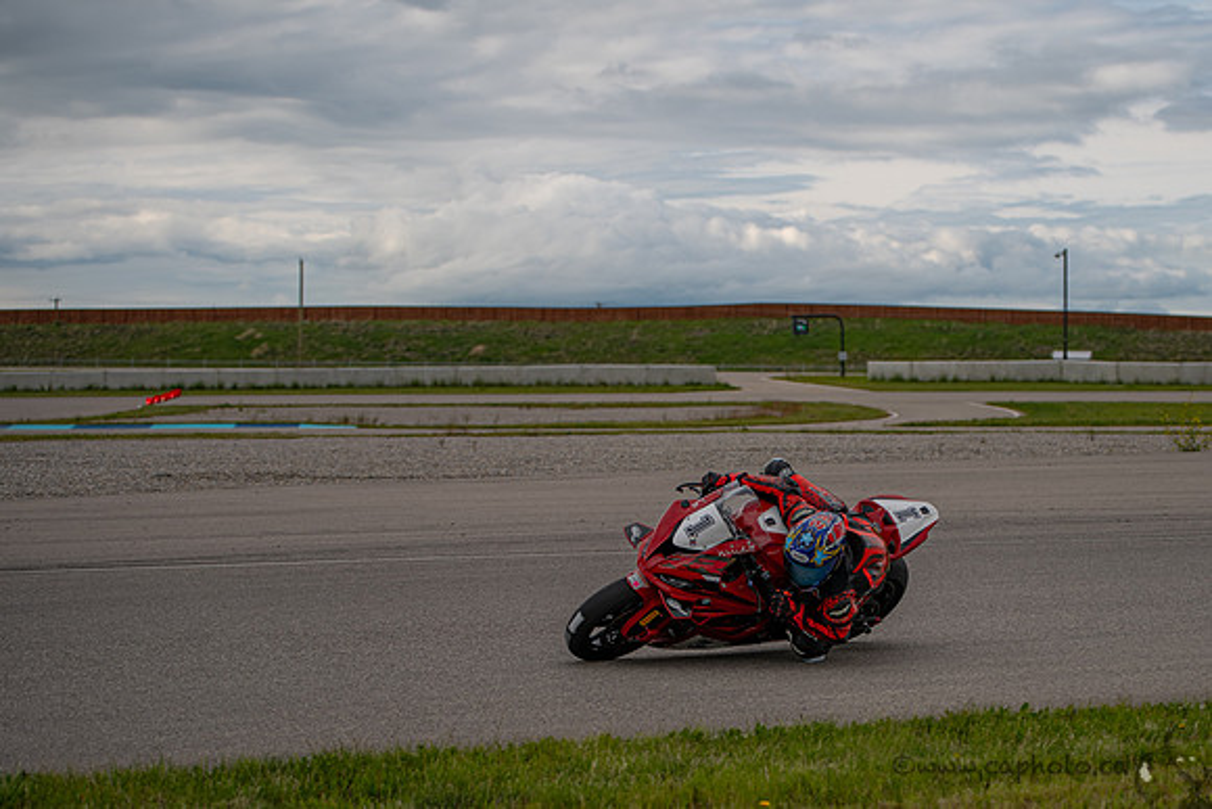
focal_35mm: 106
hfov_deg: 19.2
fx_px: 3561
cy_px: 546
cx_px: 873
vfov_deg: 12.9
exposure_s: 1/1600
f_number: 2.8
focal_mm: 70
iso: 64
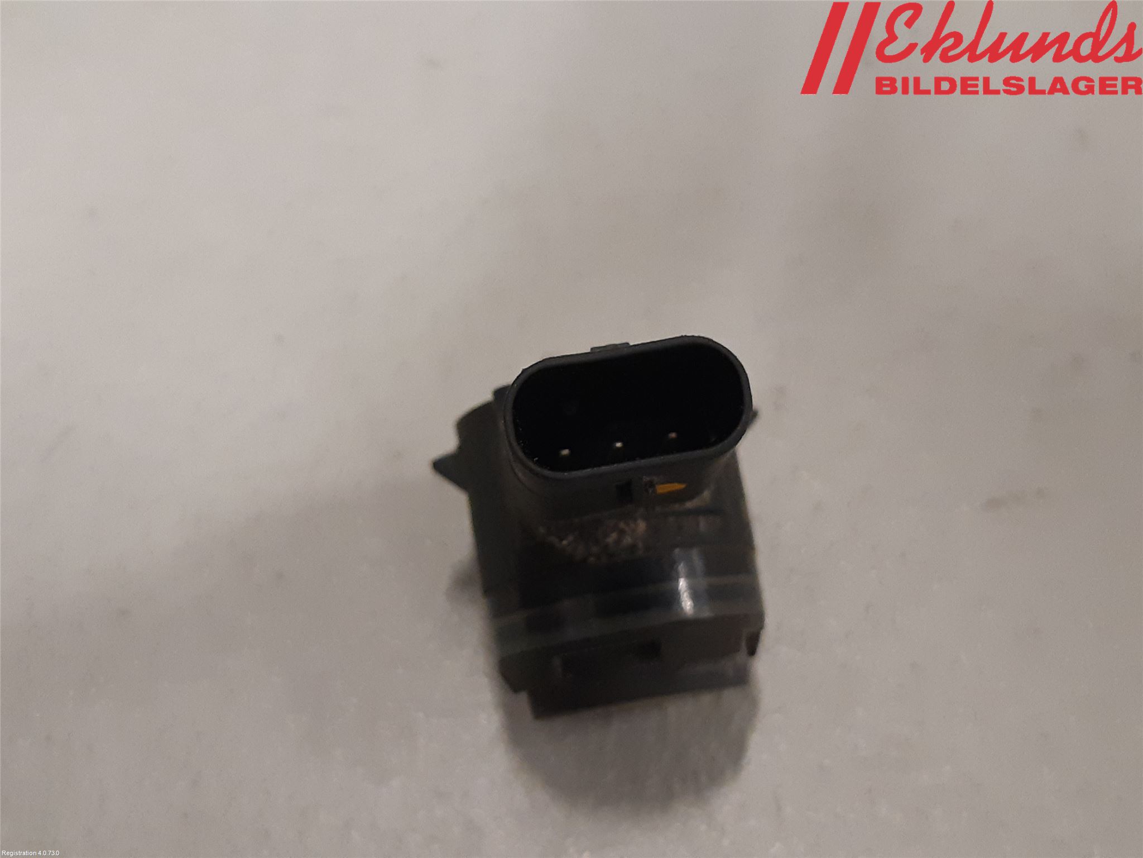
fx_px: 859
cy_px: 429
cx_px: 572
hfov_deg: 67.3
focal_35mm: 26
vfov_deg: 53.1
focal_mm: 3.93
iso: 250
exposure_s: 1/50
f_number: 1.7
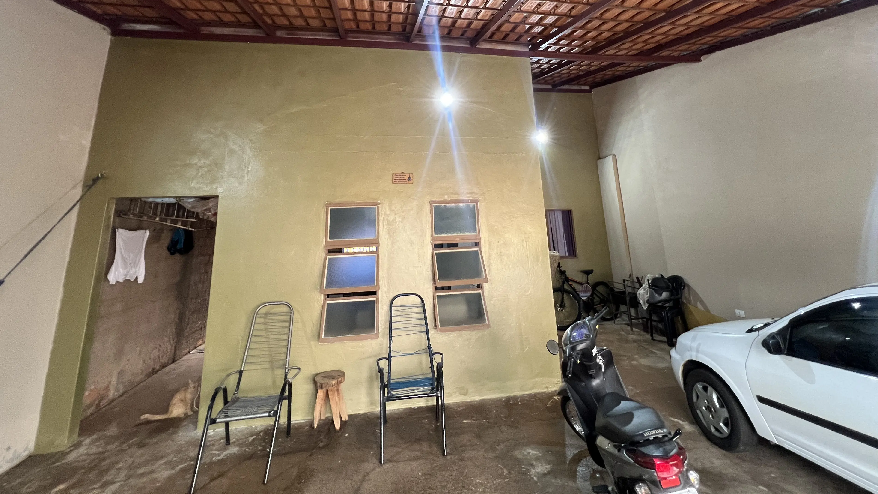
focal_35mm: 15
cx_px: 447
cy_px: 147
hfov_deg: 103.0
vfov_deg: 67.6
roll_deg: +2.0
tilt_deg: +12.4
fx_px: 349
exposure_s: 1/60
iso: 320
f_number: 1.8
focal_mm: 1.57
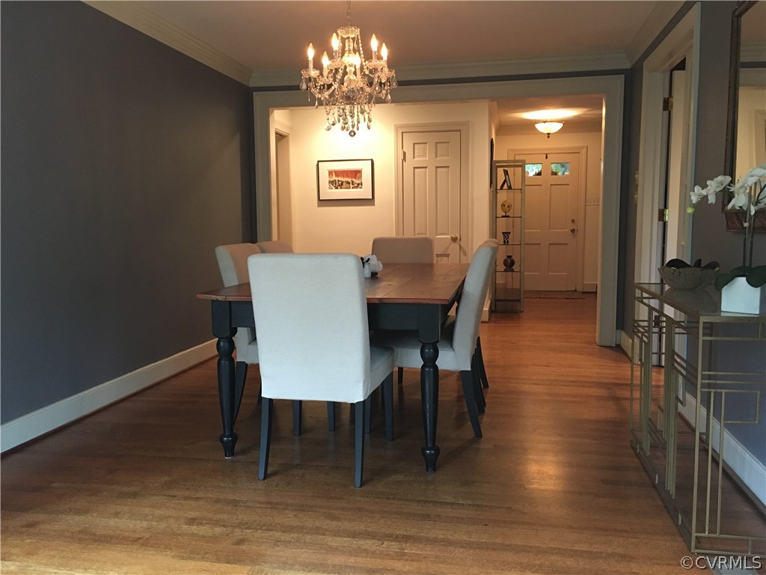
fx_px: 642
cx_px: 383
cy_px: 288
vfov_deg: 48.2
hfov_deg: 61.7
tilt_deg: -5.3
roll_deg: +0.2
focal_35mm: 29
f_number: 2.2
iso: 200
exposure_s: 1/24
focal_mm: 4.15
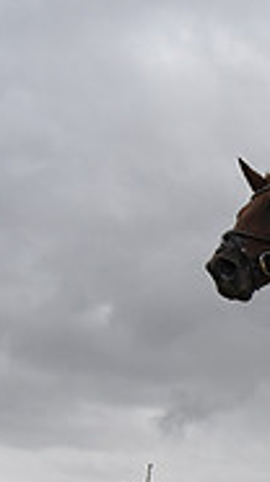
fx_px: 1381
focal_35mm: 108
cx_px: 592
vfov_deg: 19.4
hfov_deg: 10.1
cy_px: 463
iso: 800
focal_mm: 22
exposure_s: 1/4000
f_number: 5.6
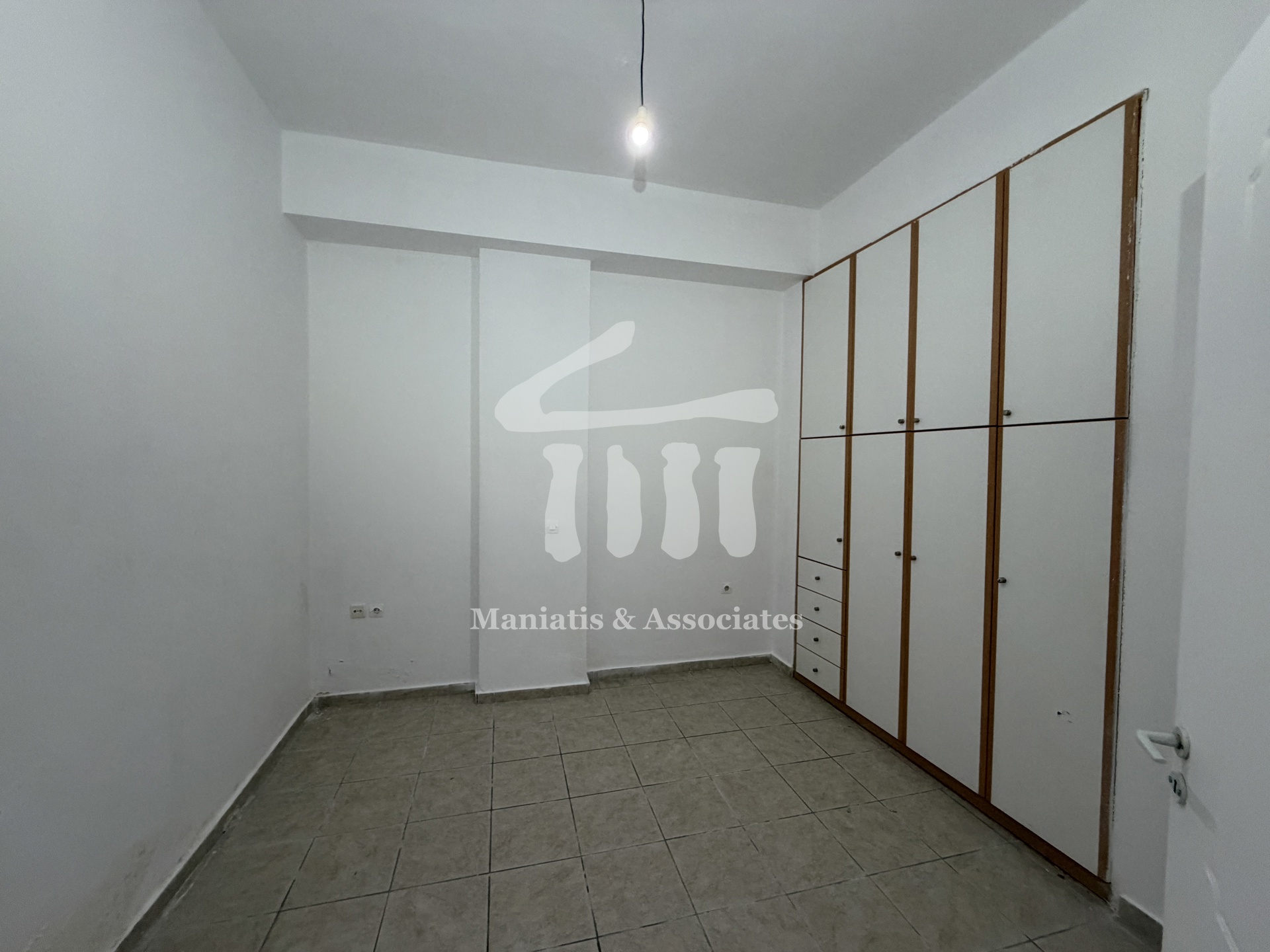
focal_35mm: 14
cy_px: 476
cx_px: 635
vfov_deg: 85.7
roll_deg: -1.3
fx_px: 514
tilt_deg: -1.3
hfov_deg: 102.1
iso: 320
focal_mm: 2.22
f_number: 2.2
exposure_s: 1/50
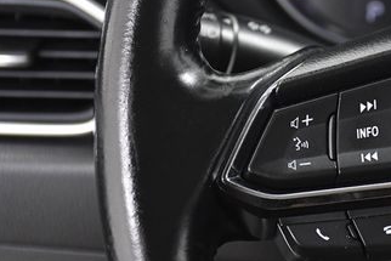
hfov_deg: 13.1
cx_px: 345
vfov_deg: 8.9
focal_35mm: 155
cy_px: 116
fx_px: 1684
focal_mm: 52
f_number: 4.8
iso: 2500
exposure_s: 1/160
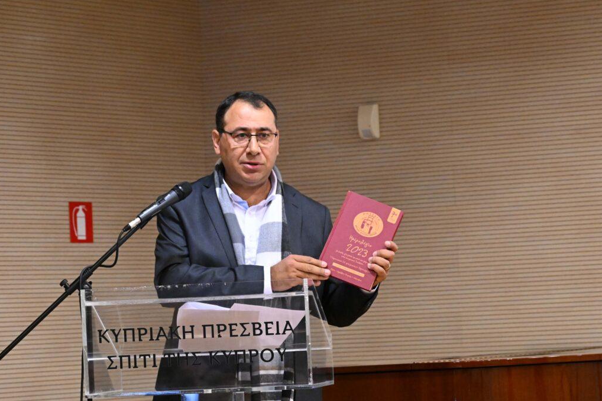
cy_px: 200
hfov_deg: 11.4
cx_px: 300
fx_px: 3027
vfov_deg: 7.6
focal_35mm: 181
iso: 8000
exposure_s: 1/200
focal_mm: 120
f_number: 5
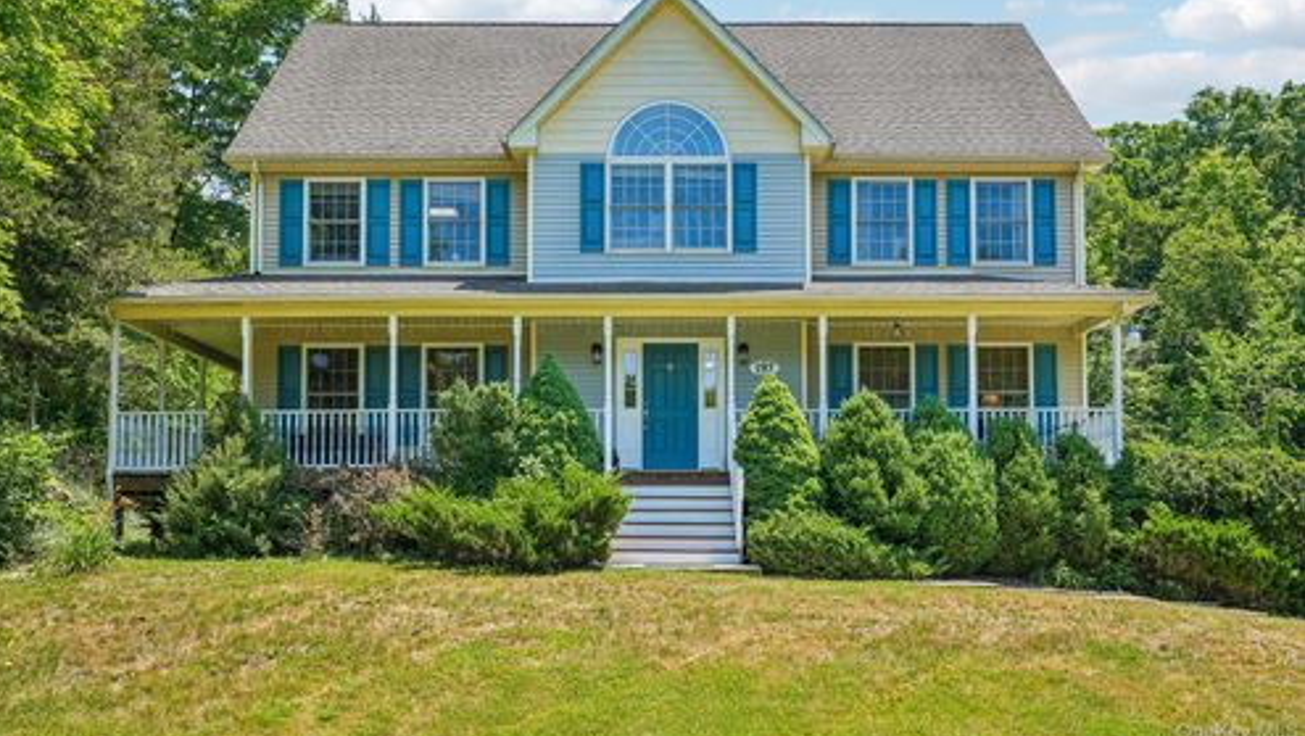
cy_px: 307
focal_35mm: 37
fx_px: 1281
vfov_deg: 32.0
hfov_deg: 54.0
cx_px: 649
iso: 100
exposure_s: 1/100
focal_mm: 35
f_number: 8
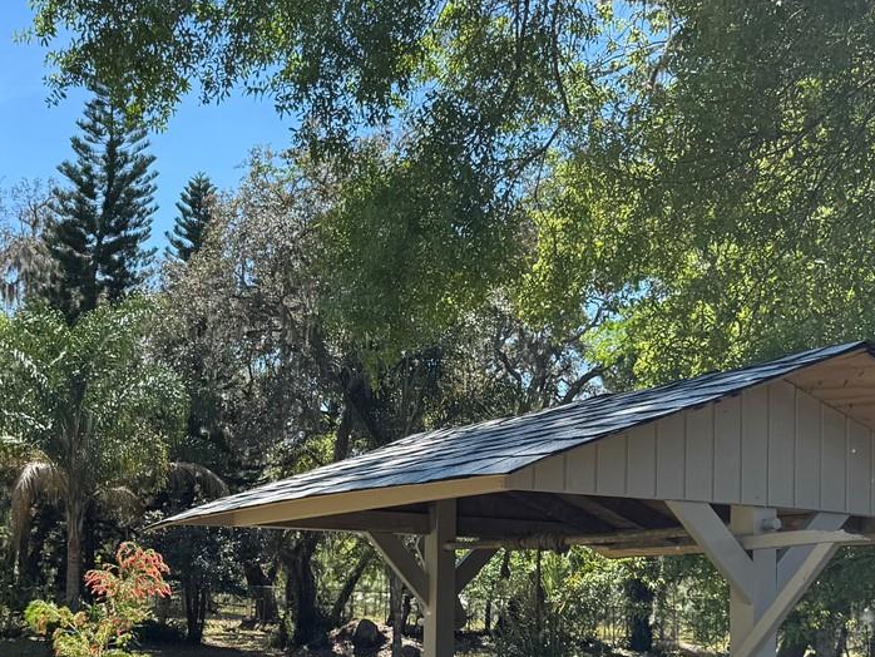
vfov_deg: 25.9
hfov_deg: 33.6
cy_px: 569
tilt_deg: +2.7
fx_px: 1391
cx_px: 142
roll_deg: -1.4
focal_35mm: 55
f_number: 1.78
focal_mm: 6.76
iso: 80
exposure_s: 1/2041
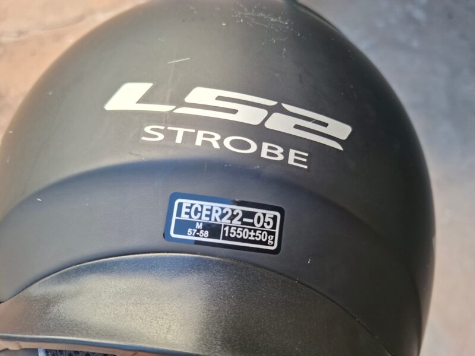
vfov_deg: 58.9
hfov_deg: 73.9
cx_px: 238
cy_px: 178
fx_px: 316
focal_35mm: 23
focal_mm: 5.54
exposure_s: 1/126
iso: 50
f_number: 1.8
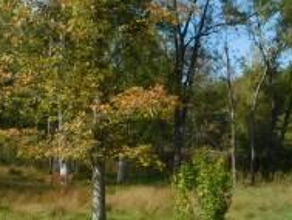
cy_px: 147
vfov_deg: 18.9
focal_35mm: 78
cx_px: 87
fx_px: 658
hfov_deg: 24.8
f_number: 3
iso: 125
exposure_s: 1/1500
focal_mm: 4
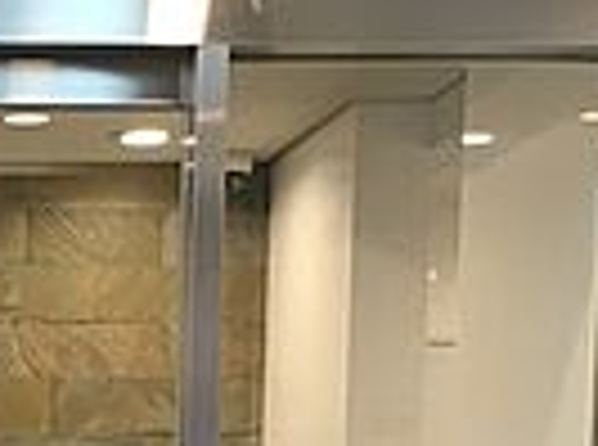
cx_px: -211
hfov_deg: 13.5
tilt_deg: -4.5
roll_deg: -0.5
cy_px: 779
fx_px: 2412
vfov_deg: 10.0
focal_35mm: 140
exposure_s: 1/33
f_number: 2.2
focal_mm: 4.15
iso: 80
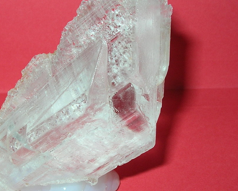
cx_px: 76
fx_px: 486
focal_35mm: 69
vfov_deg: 22.1
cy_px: 114
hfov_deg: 27.3
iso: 50
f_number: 3.7
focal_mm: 6
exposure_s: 1/60.1
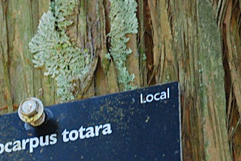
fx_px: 2770
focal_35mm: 413
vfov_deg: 3.3
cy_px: 168
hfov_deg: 5.0
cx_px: 11
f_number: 5.6
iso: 560
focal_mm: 112
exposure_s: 1/30
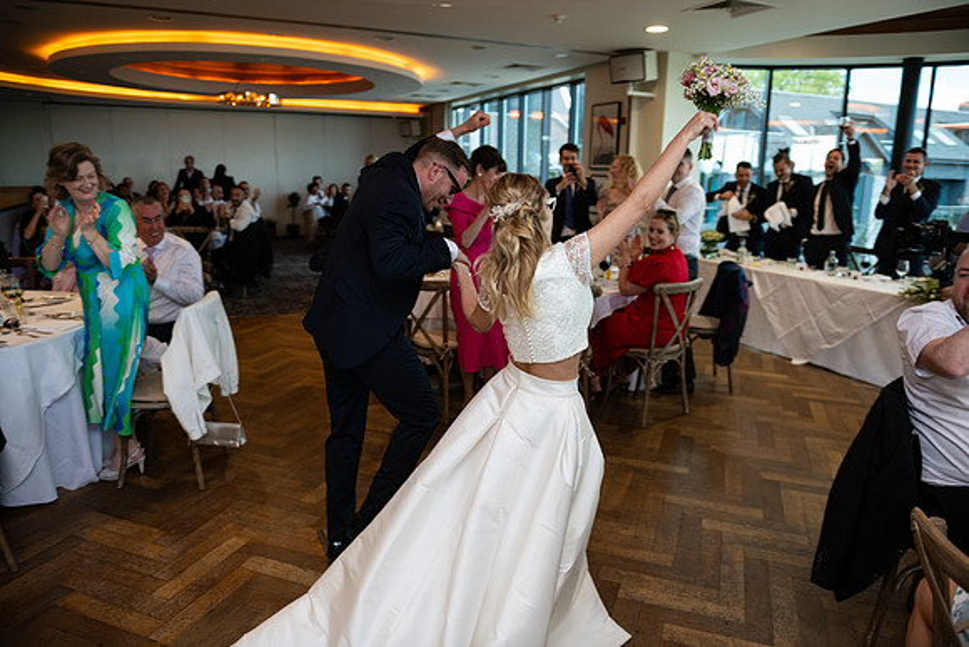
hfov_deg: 73.7
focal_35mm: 24
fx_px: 646
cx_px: 484
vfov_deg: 53.2
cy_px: 324
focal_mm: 24
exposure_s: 1/160
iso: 500
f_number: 3.5
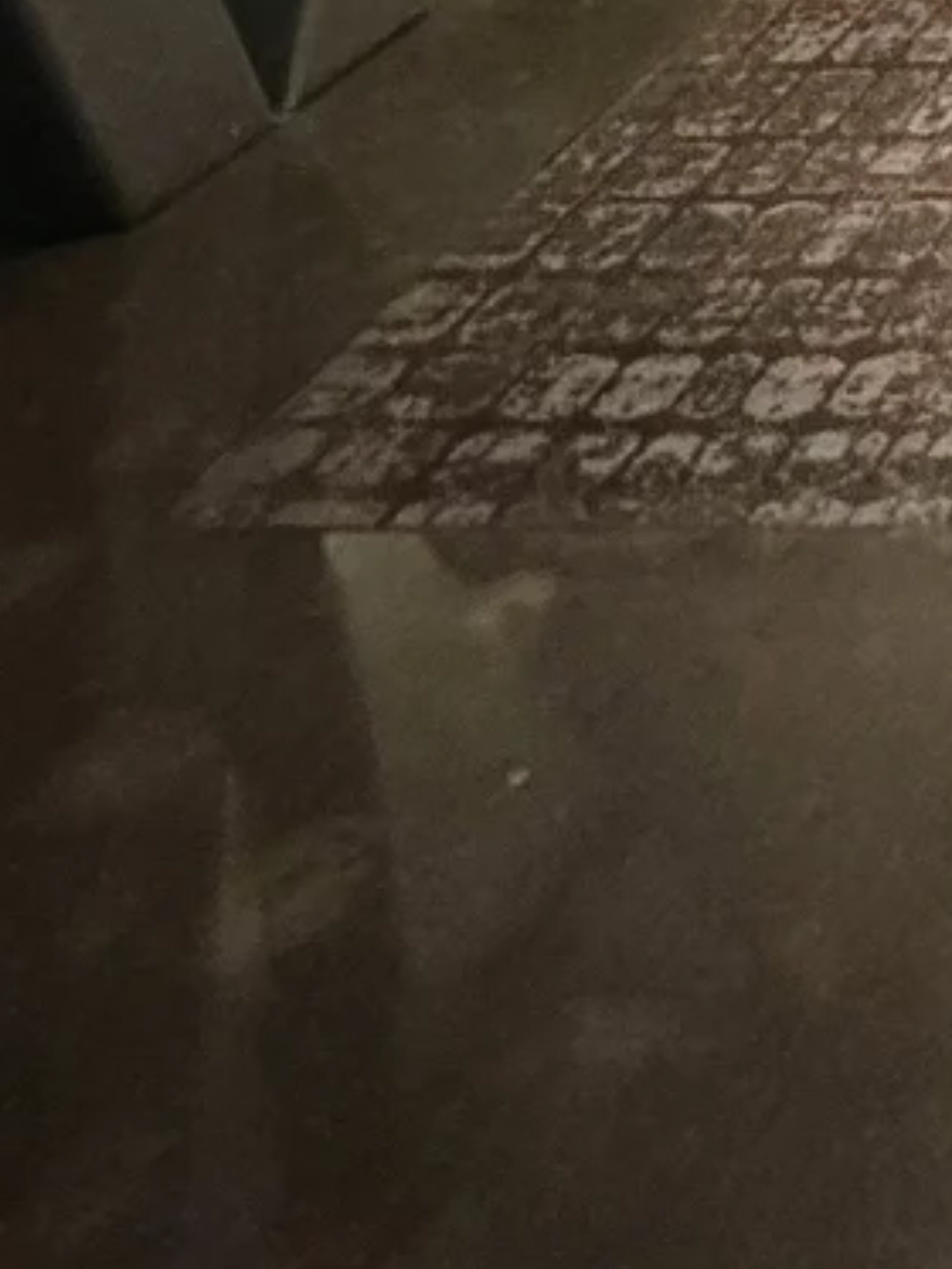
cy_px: -684
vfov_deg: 25.5
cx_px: 1775
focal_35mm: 54
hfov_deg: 19.3
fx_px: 1979
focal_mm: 2.22
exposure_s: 1/60
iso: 640
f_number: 2.2
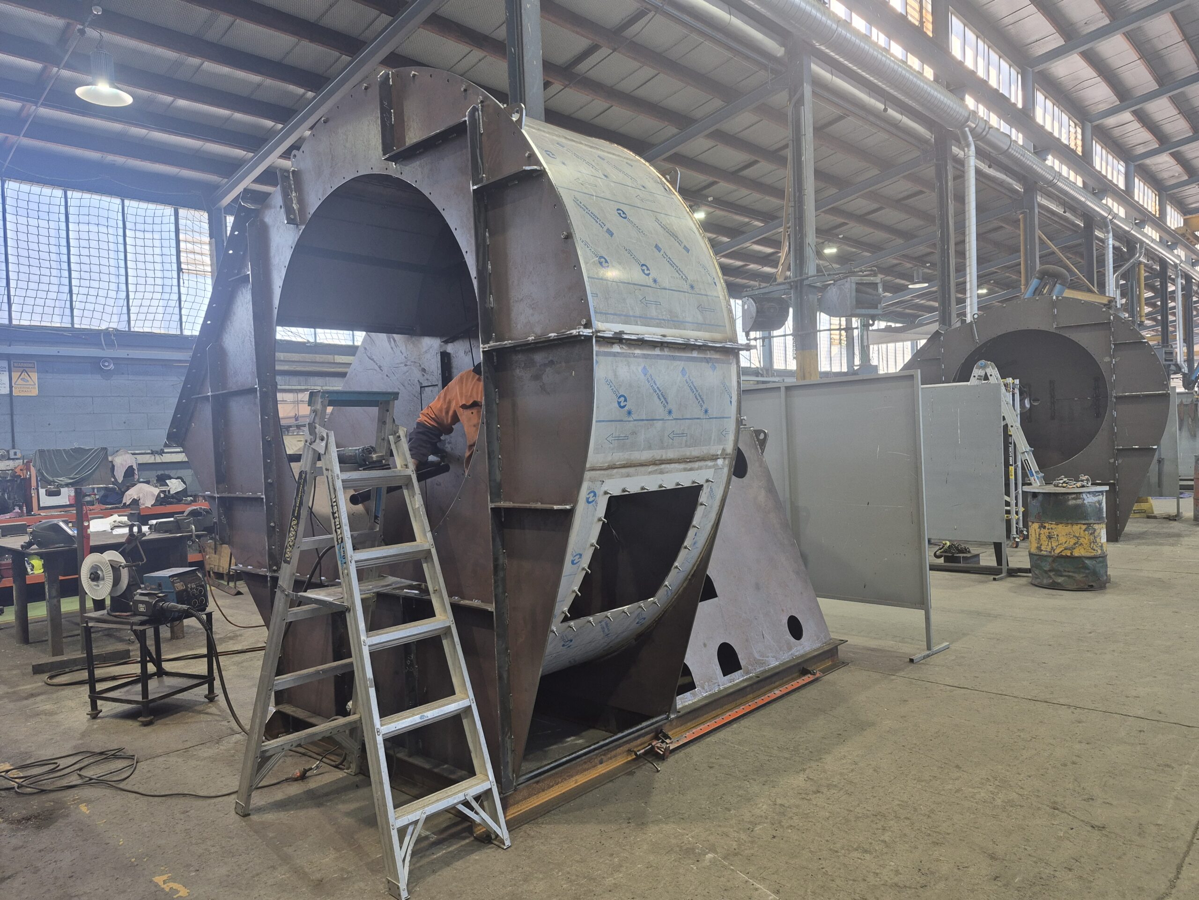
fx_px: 797
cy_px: 450
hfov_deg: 73.9
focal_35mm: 23
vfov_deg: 58.9
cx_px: 600
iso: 100
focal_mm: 5.4
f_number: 1.8
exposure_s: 1/100
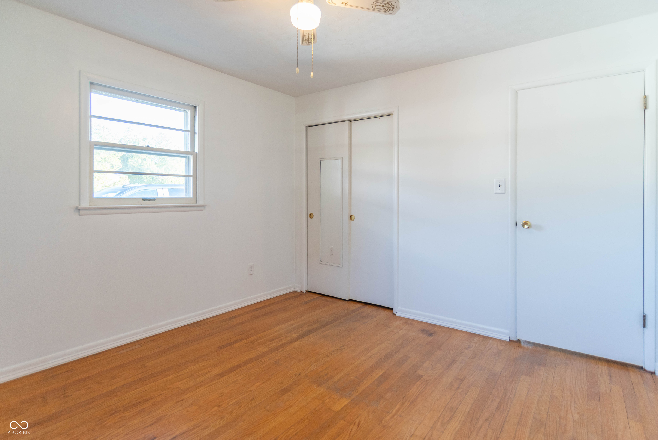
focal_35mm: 18
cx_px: 329
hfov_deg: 90.0
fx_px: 329
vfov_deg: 67.4
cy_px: 220
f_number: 5
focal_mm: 18
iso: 250
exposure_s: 1/60
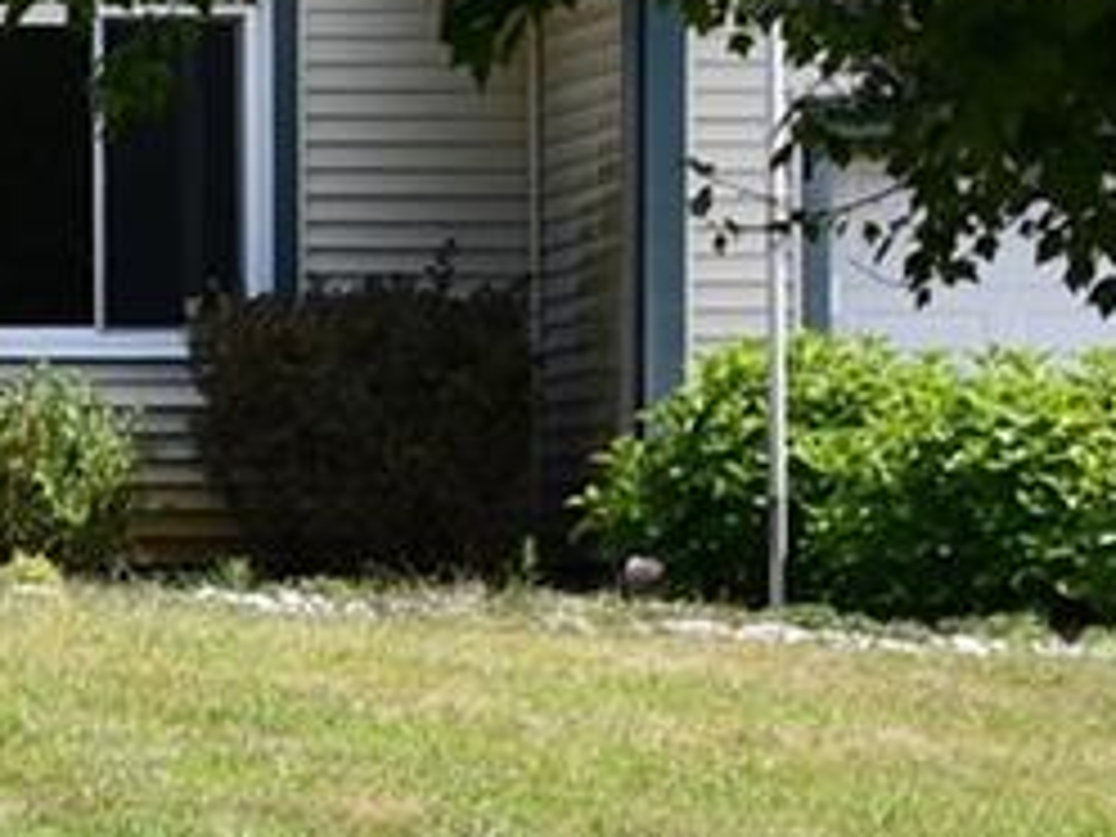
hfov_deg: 5.5
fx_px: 10736
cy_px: 196
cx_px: -2426
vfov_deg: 4.5
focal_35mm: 333
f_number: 8
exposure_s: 1/250
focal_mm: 28
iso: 140
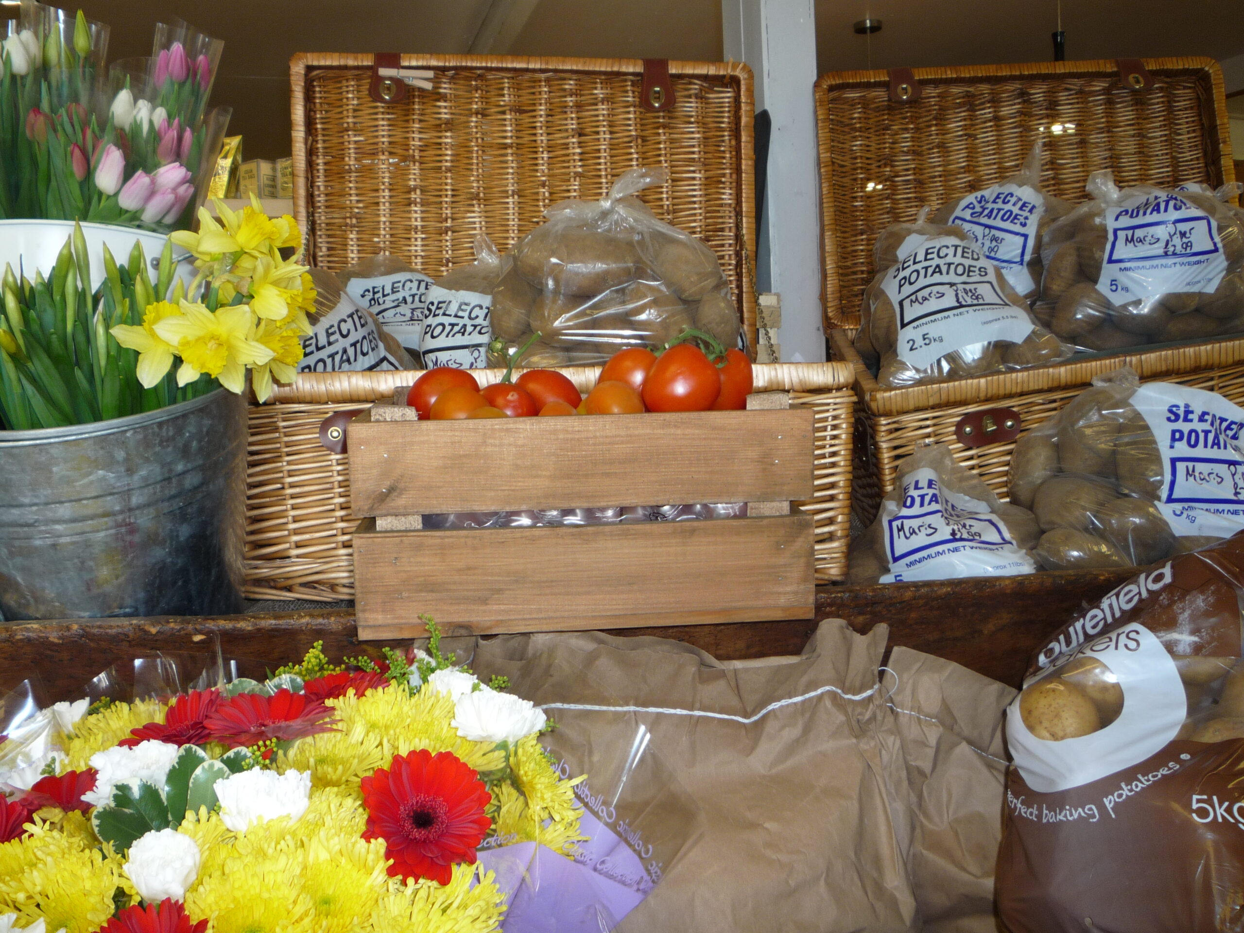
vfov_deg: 46.8
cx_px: 622
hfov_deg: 60.0
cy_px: 466
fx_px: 1078
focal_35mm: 30
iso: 100
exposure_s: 1/30
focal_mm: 5.2
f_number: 3.3
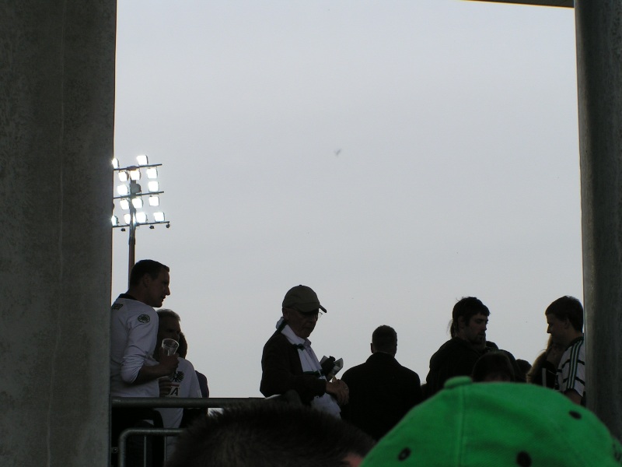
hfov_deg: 18.9
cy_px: 234
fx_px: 1869
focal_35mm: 104
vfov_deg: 14.2
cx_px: 311
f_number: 6.3
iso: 50
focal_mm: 15.9
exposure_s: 1/320
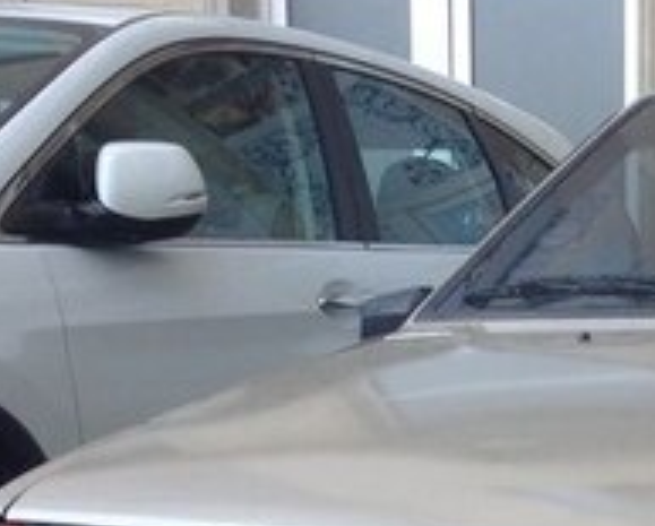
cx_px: 821
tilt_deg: -9.5
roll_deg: -2.4
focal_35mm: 110
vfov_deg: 13.3
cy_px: 758
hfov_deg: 16.6
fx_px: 2136
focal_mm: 4.12
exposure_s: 1/147
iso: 50
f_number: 2.4
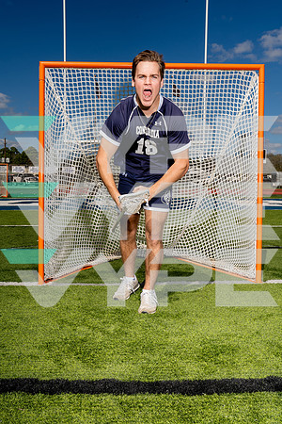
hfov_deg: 37.9
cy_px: 212
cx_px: 141
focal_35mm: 35
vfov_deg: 54.4
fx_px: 411
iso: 100
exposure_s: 1/250
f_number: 14
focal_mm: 35
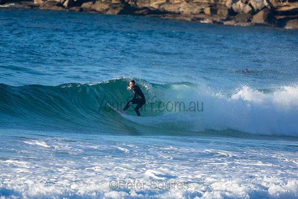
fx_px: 6209
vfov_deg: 1.8
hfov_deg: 2.7
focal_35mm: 750
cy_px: 100
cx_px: 149
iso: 400
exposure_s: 1/1250
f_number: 5.6
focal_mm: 500
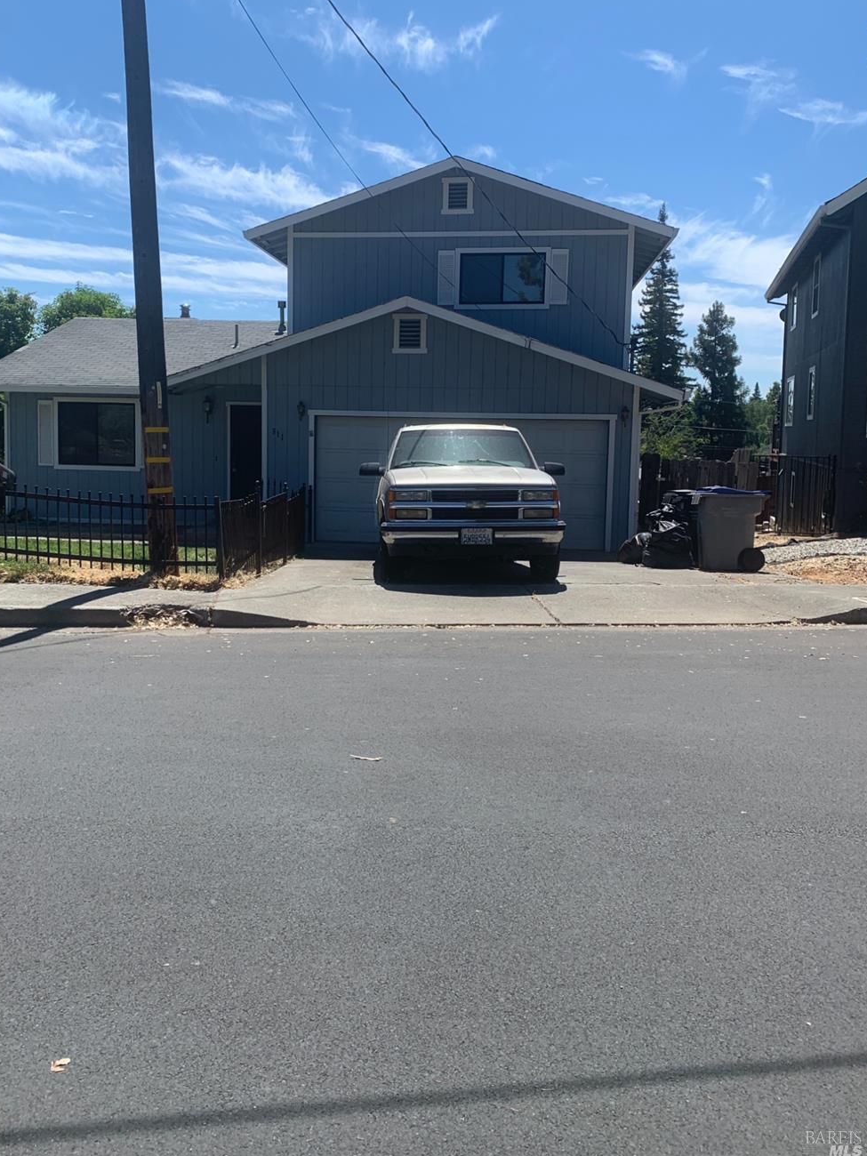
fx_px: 1002
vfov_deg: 59.8
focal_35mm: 30
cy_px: 502
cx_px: 377
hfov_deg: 46.7
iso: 25
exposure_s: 1/2545
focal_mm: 4.25
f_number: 1.8
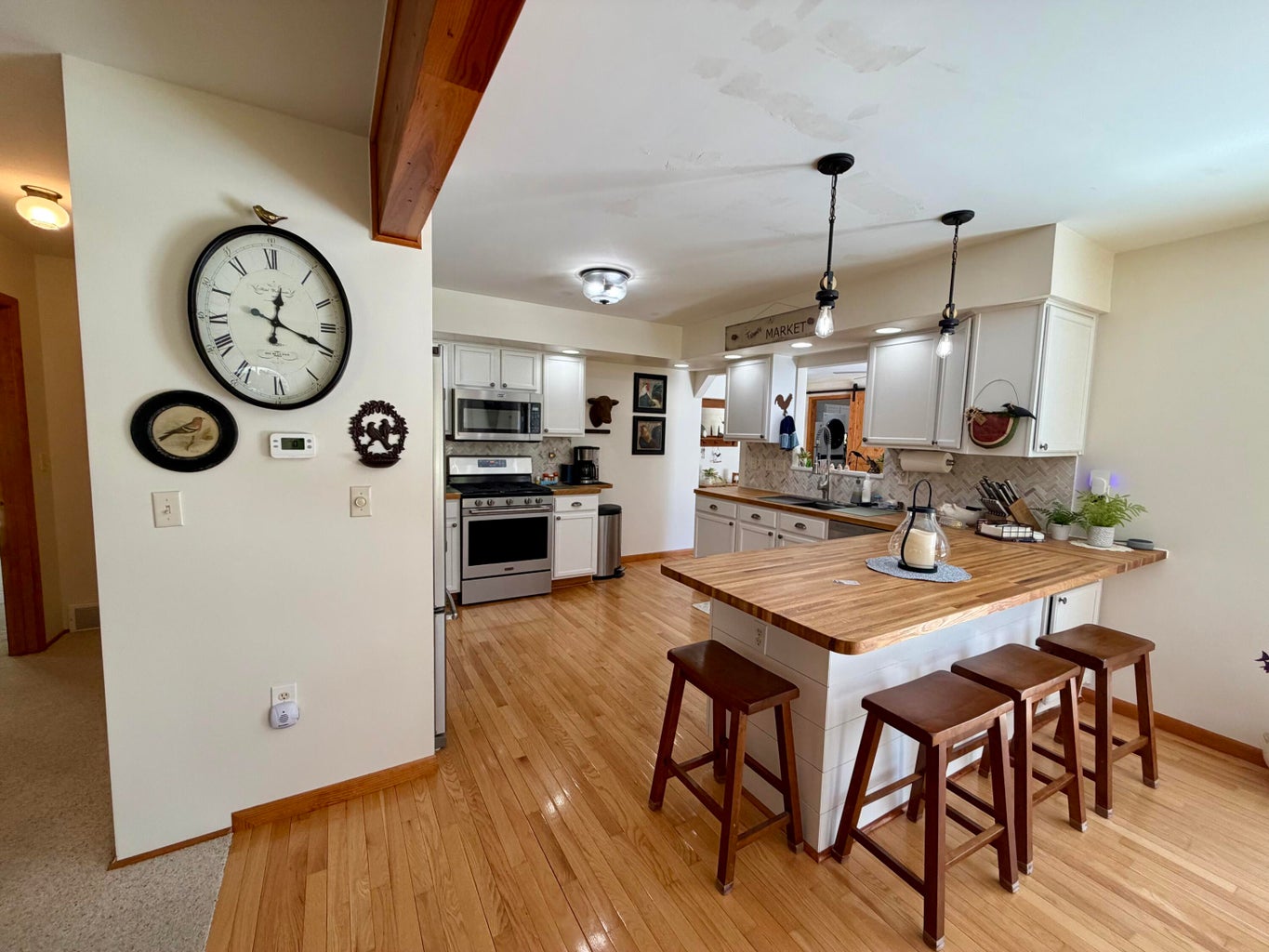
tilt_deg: -4.9
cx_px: 634
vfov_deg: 85.7
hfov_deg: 102.1
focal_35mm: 14
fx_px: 513
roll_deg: -0.9
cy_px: 476
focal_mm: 2.22
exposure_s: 1/120
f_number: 2.2
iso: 160
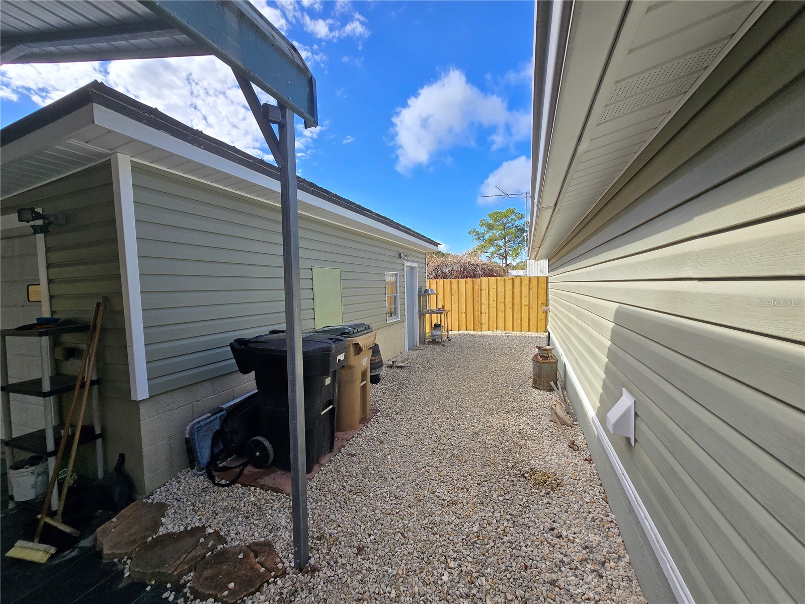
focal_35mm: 13
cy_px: 302
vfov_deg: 89.9
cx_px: 402
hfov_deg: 106.2
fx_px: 302
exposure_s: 1/2000
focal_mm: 2.2
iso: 80
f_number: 2.2
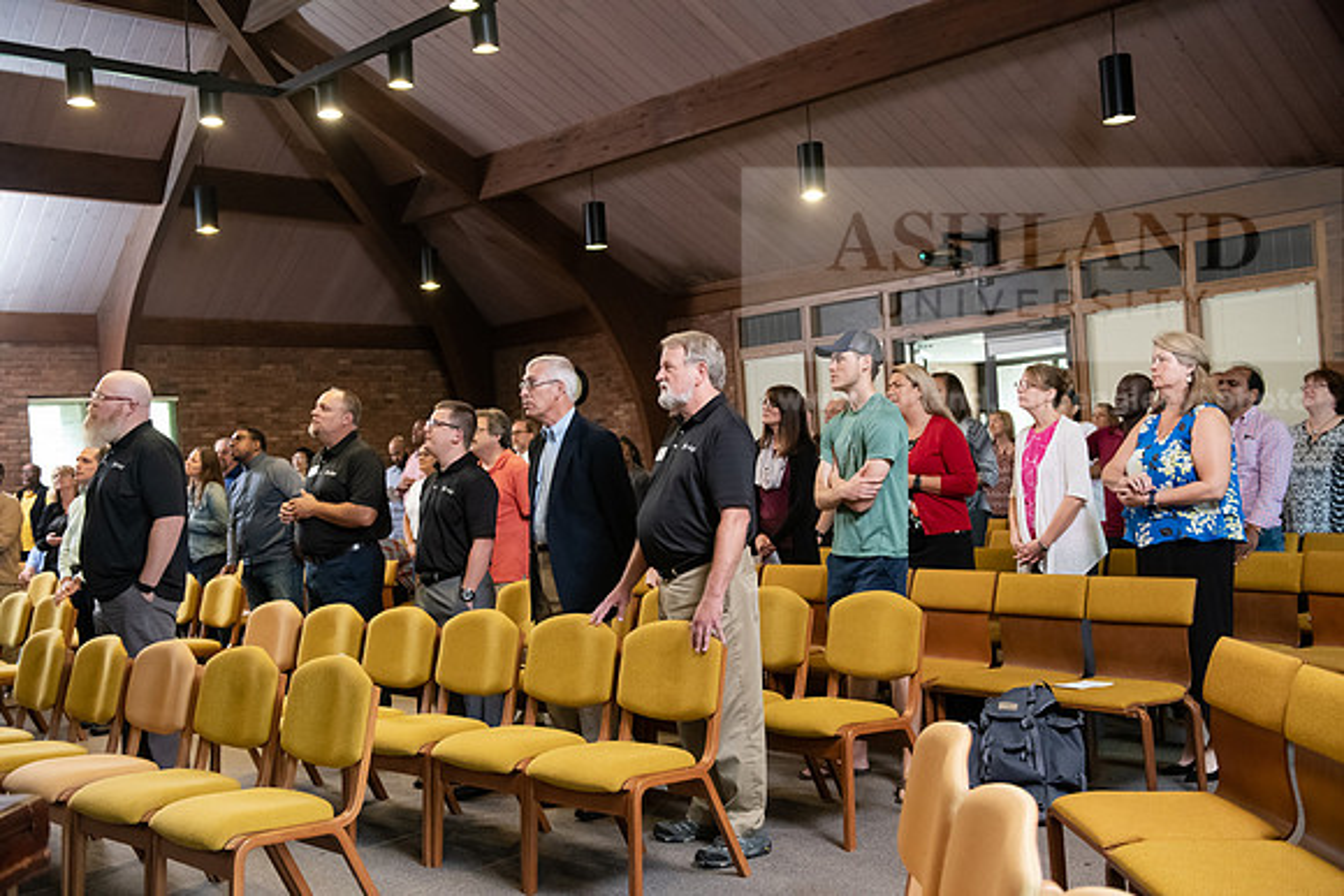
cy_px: 448
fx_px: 1344
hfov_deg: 53.1
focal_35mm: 36
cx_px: 672
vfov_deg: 36.9
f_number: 3.5
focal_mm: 36
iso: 2500
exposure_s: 1/160
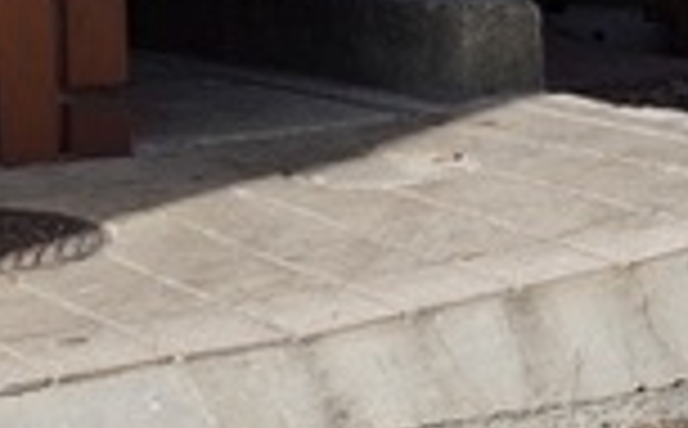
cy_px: -101
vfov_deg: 6.4
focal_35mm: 203
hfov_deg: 10.3
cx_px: 600
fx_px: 3799
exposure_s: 1/800
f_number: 4
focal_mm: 18.3
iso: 100
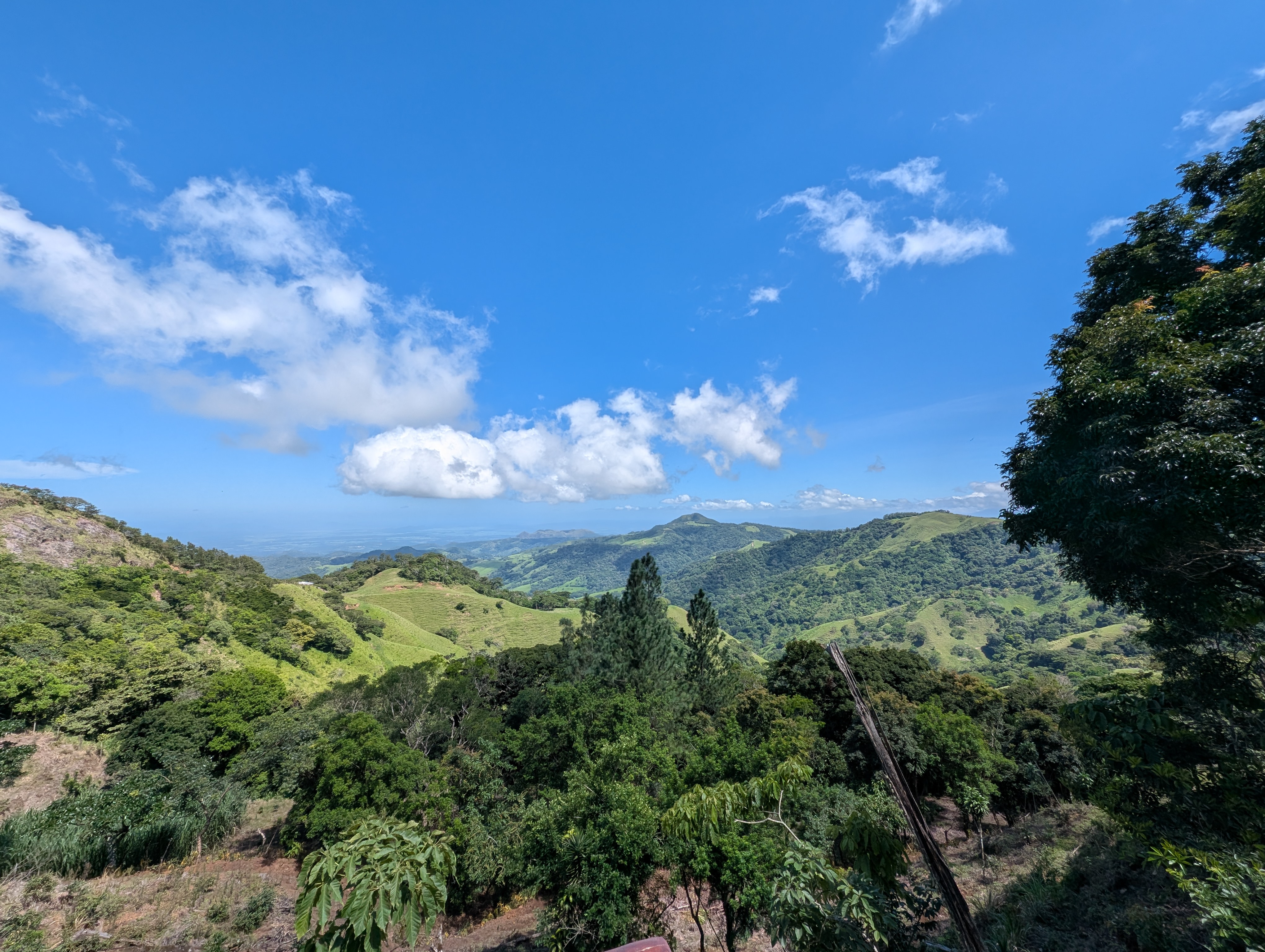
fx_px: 476
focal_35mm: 13
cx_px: 632
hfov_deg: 106.1
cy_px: 476
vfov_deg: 90.1
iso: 45
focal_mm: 1.95
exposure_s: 1/1580
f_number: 2.2
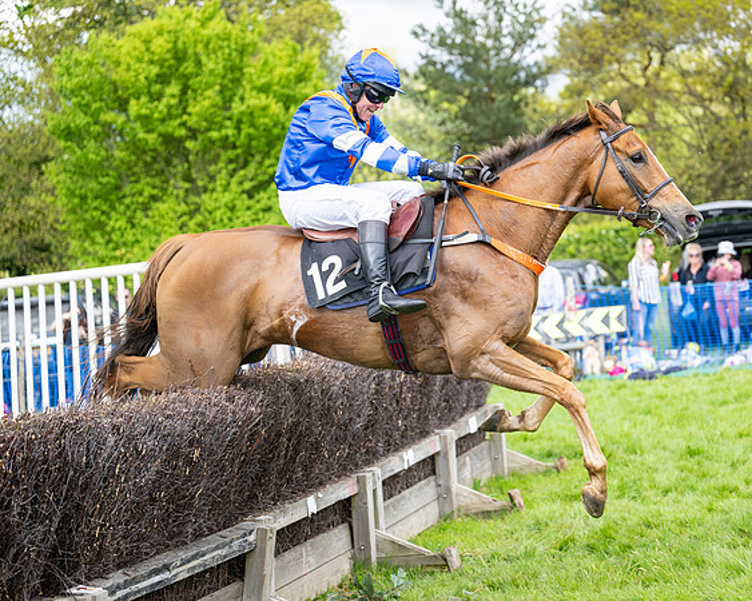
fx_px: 1754
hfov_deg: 24.2
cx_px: 451
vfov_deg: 19.4
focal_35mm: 79
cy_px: 300
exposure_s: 1/2000
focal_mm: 70
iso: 400
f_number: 2.8
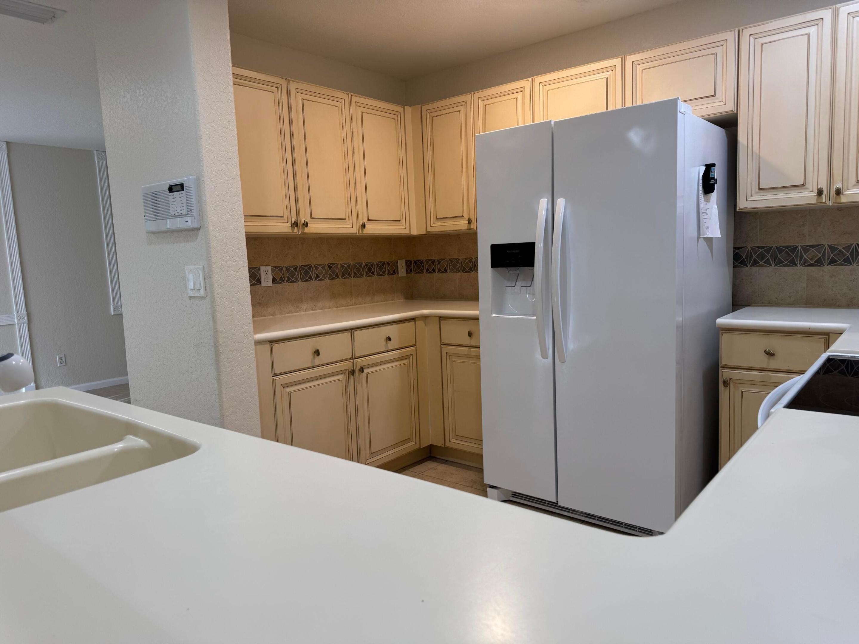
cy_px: 322
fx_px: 596
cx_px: 430
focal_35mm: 24
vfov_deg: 56.8
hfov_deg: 71.6
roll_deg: +1.9
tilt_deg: -7.6
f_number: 1.78
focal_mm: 6.76
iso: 100
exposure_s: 1/120
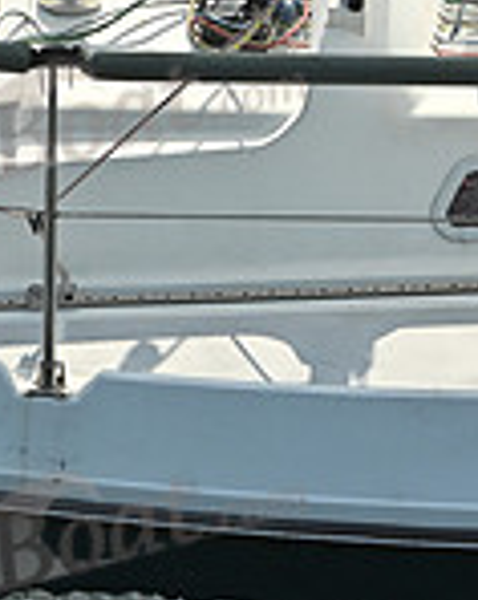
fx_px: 6663
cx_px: -470
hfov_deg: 4.1
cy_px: -10
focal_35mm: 376
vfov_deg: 5.1
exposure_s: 1/1600
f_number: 7.1
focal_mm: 102
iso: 320
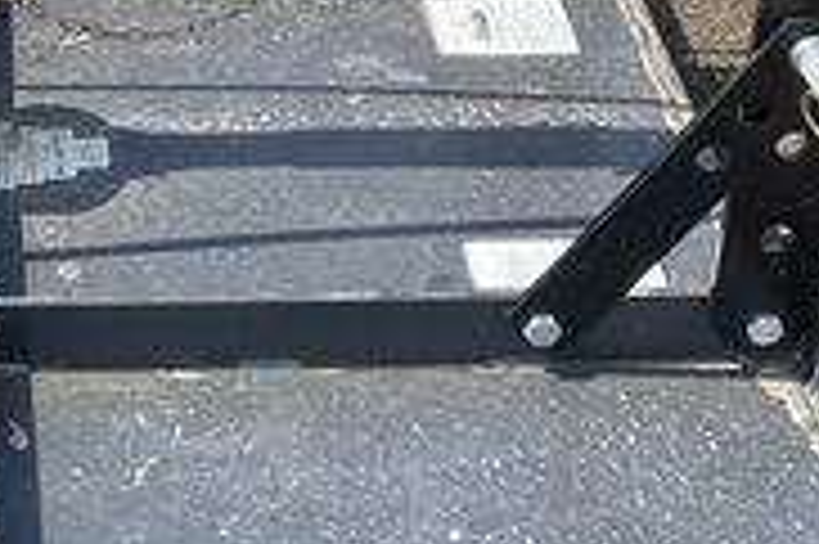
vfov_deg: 11.5
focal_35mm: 119
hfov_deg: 15.9
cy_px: 292
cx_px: -392
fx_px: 2705
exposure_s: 1/1447
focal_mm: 4.25
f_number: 1.8
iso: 32
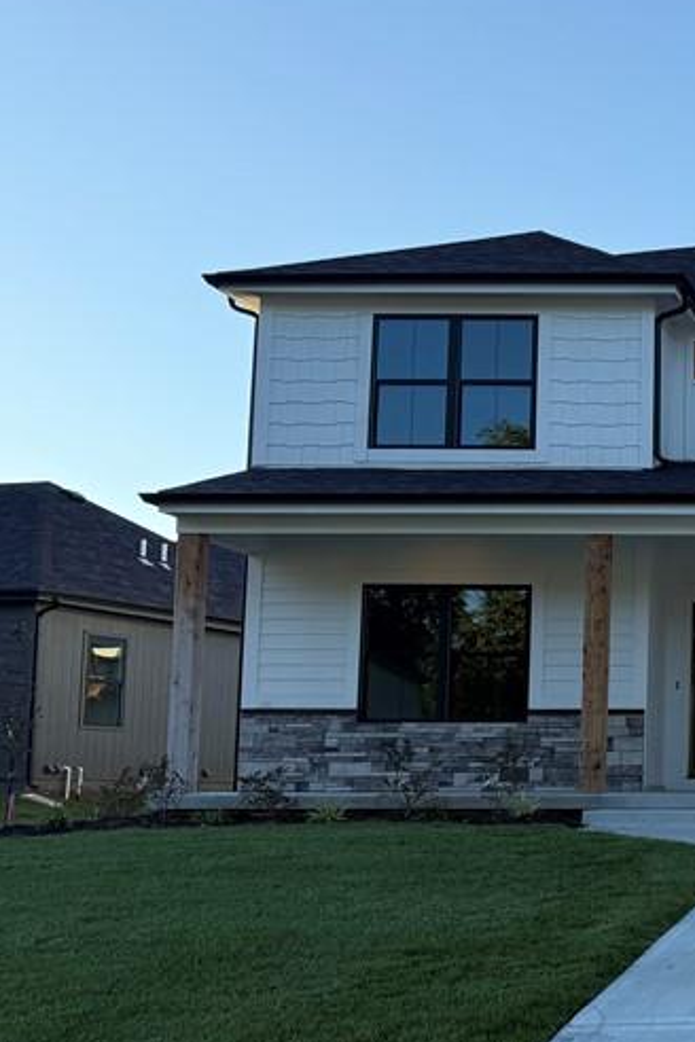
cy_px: 650
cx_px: 1015
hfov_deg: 22.0
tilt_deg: +5.2
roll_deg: -0.3
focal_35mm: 52
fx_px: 1506
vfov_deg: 38.0
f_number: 1.78
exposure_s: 1/2169
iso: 100
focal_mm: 6.76
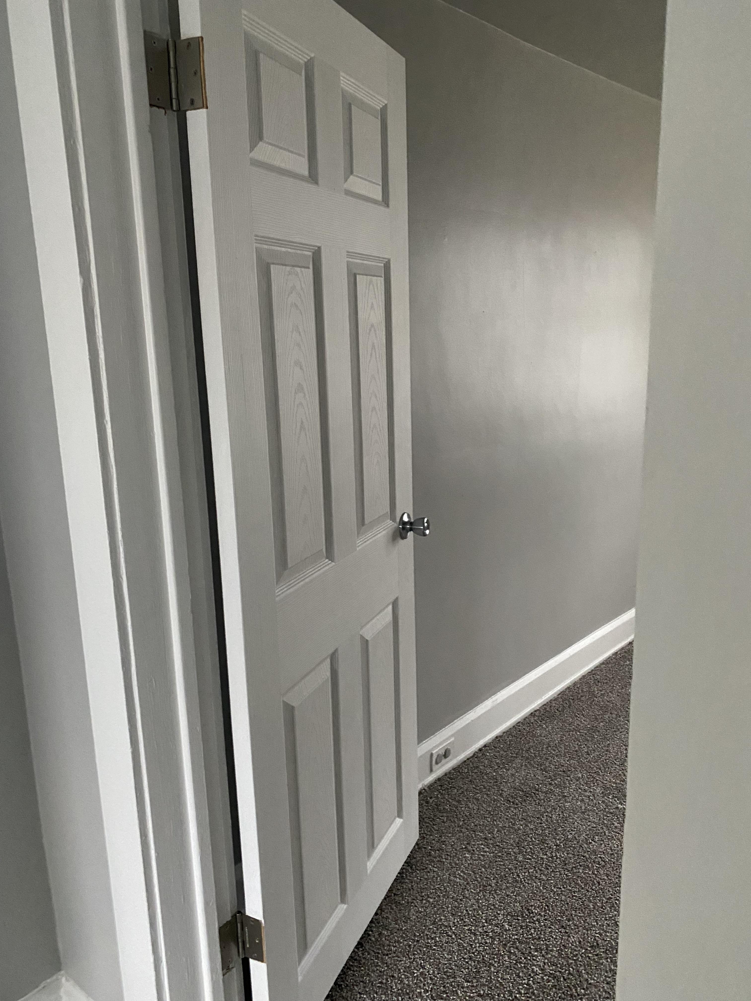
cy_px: 500
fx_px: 752
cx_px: 376
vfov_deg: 67.3
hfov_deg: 53.1
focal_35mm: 26
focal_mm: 4.25
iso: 500
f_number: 1.8
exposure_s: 1/40
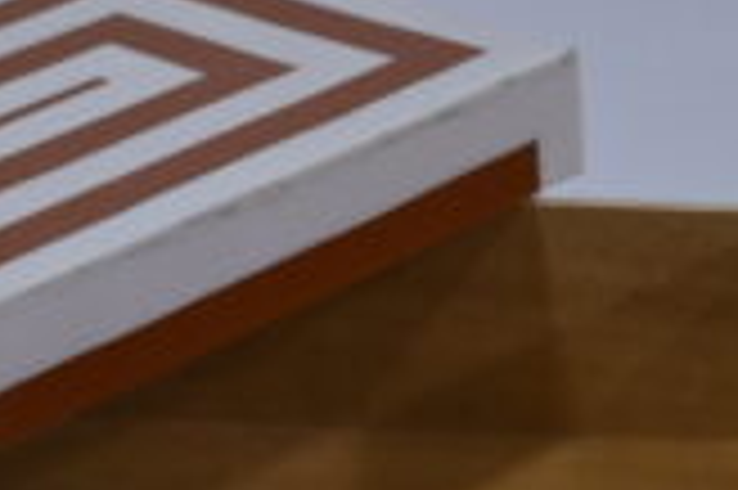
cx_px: 405
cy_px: 713
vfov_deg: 11.1
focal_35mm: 119
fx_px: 2434
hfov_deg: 17.2
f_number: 9
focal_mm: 32.5
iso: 500
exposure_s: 1/125
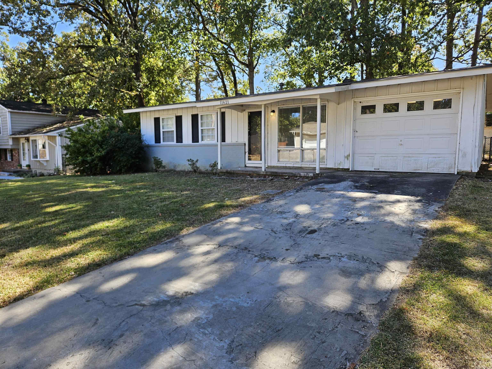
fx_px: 327
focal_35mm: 23
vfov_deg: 58.9
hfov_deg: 73.9
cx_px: 246
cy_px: 184
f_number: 1.8
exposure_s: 1/244
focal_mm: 5.4
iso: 25
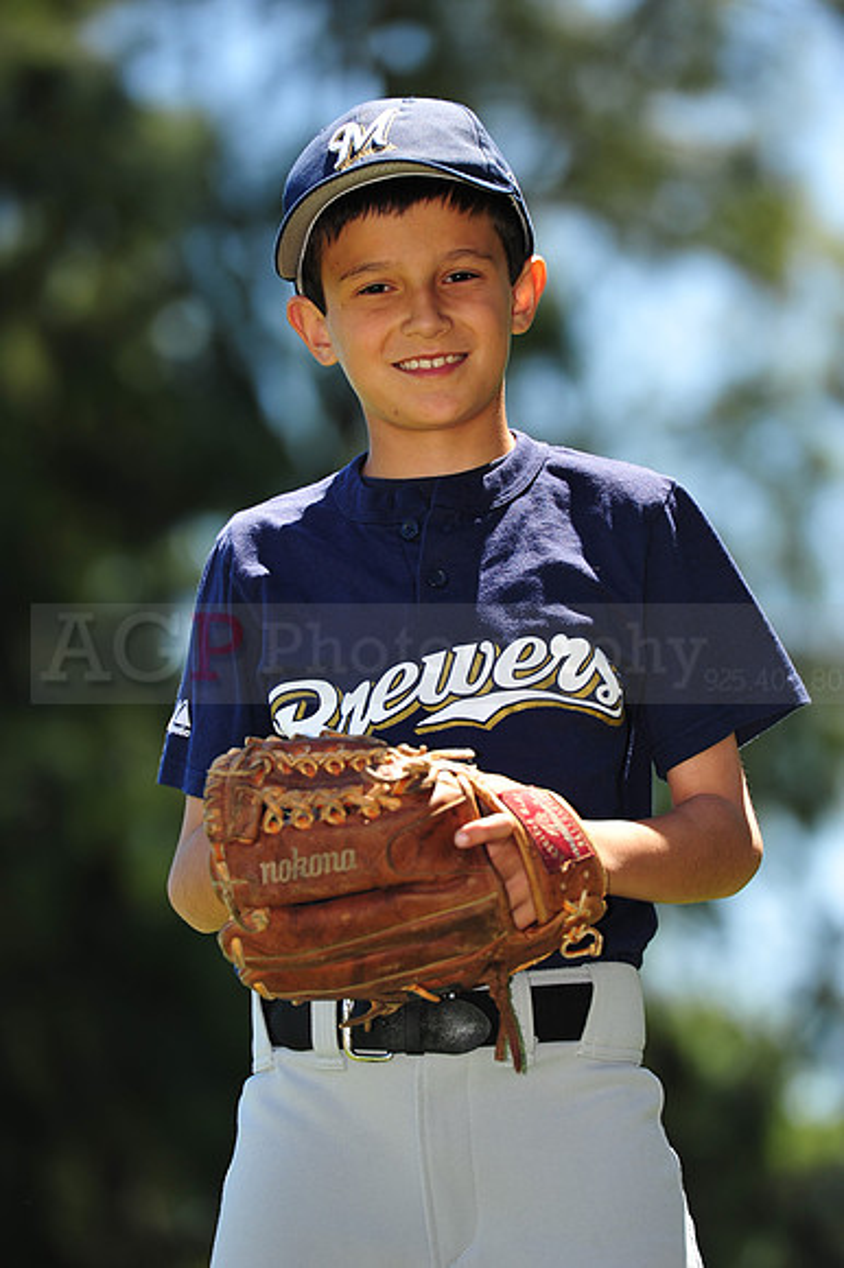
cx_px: 422
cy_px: 634
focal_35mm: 200
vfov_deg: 10.3
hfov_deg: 6.9
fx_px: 7041
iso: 200
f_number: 4
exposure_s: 1/500
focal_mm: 200
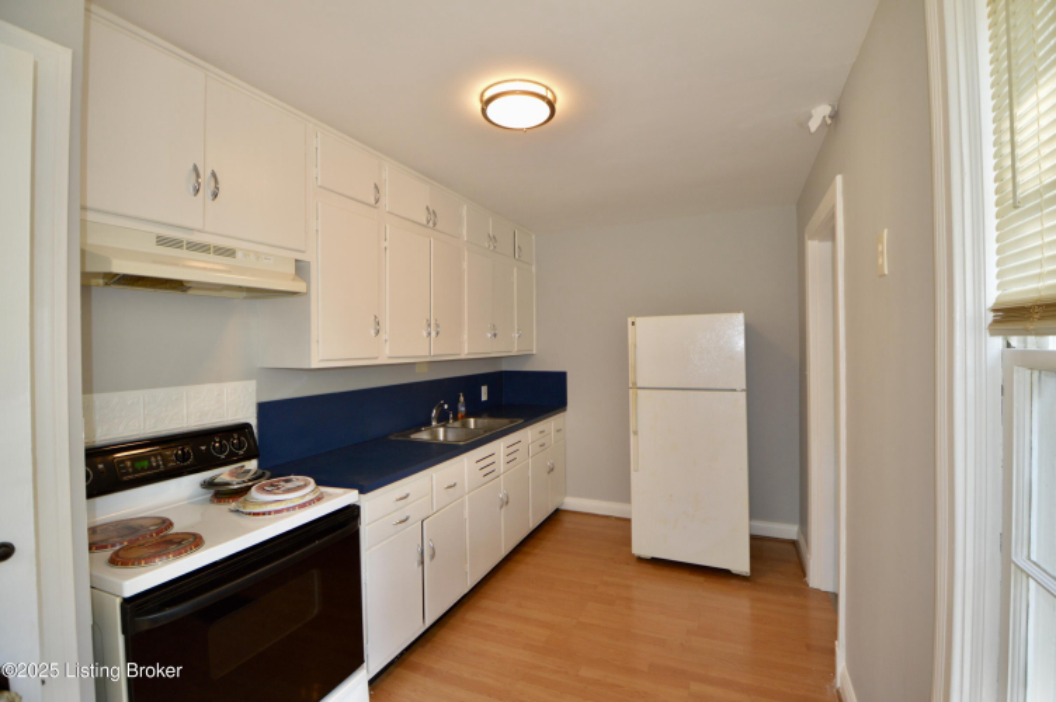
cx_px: 528
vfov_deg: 77.2
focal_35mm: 15
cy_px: 351
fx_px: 440
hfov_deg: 100.4
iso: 400
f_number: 3.5
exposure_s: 1/60
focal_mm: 10
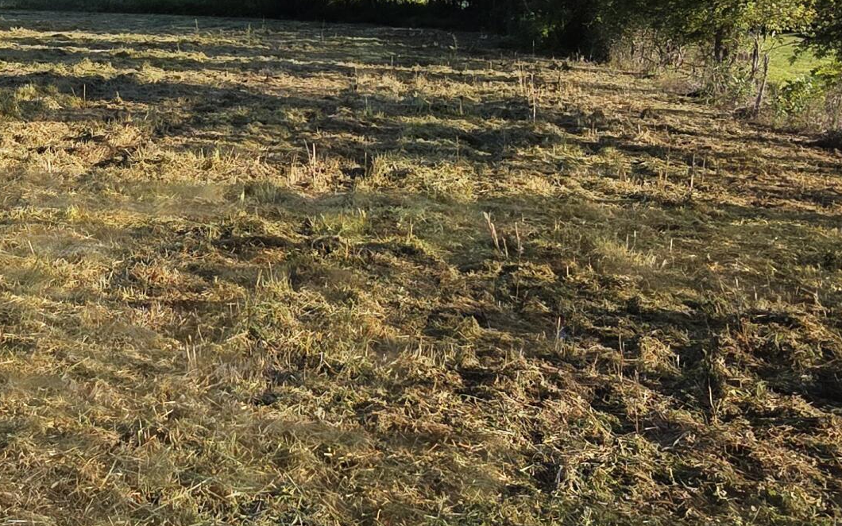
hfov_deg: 45.6
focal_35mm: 39
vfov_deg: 31.8
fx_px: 895
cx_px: 81
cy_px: 101
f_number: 1.9
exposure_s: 1/2000
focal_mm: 2.2
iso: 100
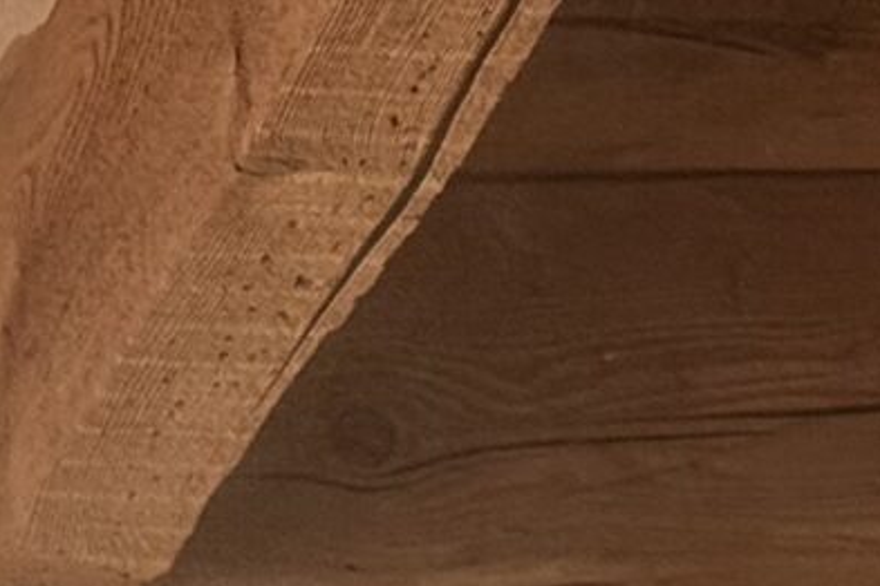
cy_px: 2143
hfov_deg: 6.3
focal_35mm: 325
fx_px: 7944
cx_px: 605
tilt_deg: +4.1
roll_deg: +5.0
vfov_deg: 4.0
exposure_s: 1/121
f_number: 1.78
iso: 100
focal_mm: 6.76
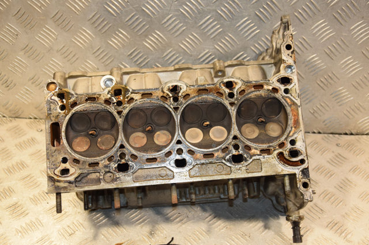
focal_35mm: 45
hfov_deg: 43.6
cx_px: 184
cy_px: 122
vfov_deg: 29.8
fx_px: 461
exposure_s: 1/160
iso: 800
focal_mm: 30
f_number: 5
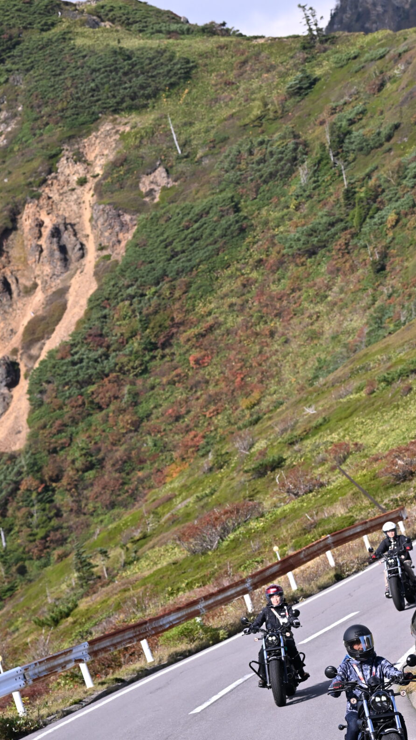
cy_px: 445
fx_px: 2825
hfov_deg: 8.4
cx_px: 391
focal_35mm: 144
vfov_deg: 14.9
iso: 200
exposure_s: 1/1600
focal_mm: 85
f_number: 4
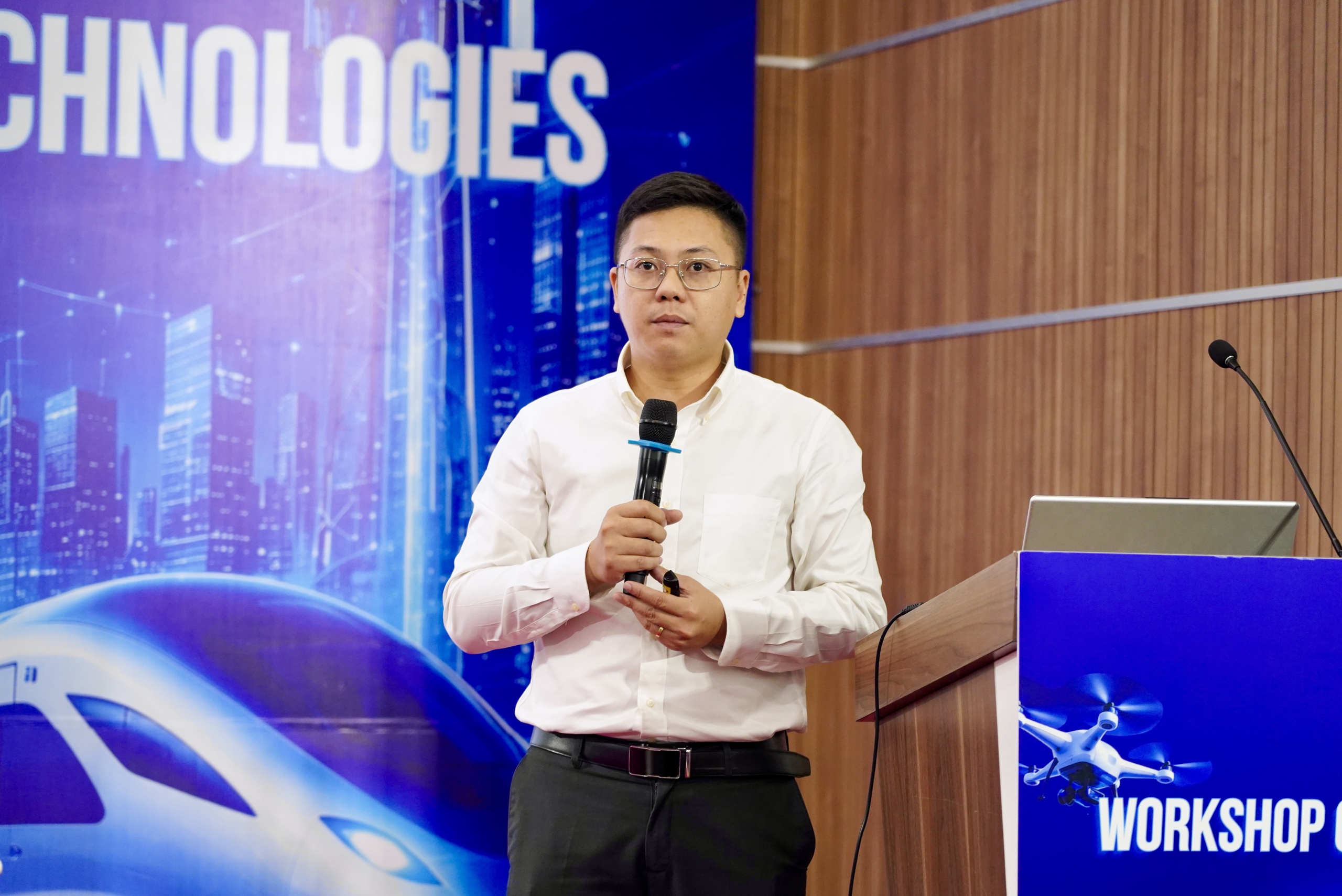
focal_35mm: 105
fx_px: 3915
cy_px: 448
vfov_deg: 13.0
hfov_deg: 19.5
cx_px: 671
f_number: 4
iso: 3200
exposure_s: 1/160
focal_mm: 105
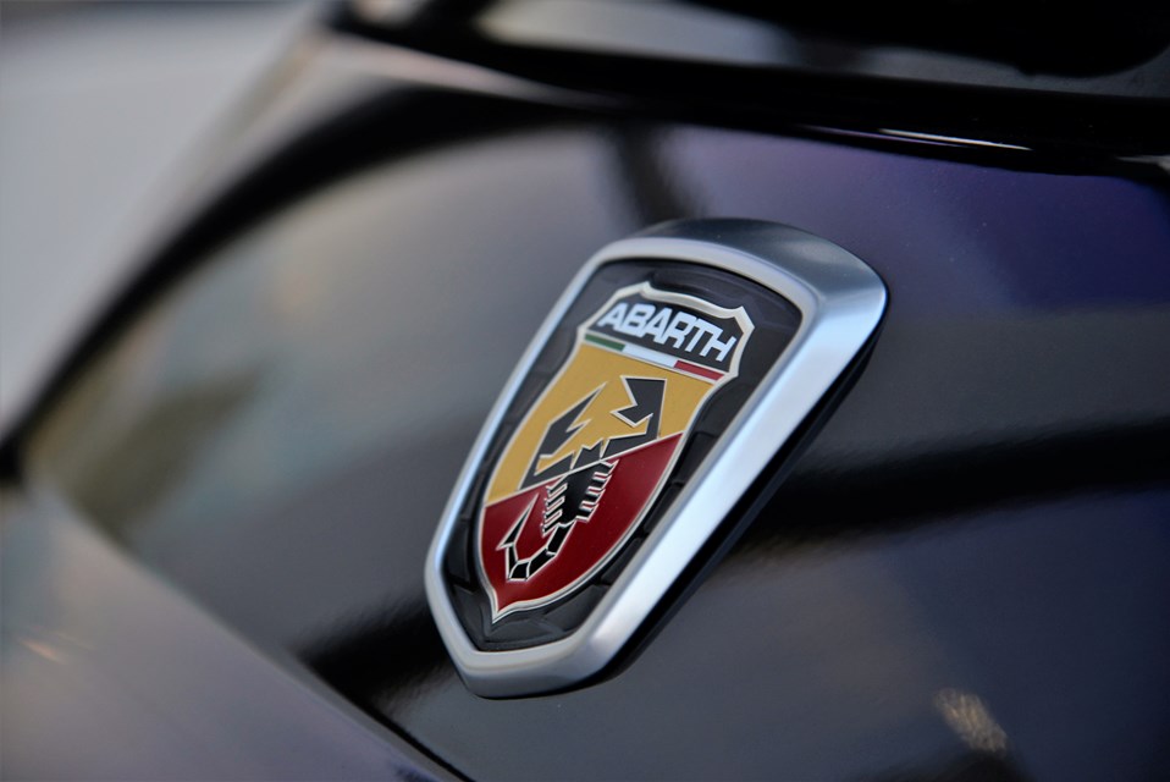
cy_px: 391
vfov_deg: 11.4
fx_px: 3902
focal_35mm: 120
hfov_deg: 17.1
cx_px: 585
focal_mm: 120
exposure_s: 1/100
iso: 500
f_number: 5
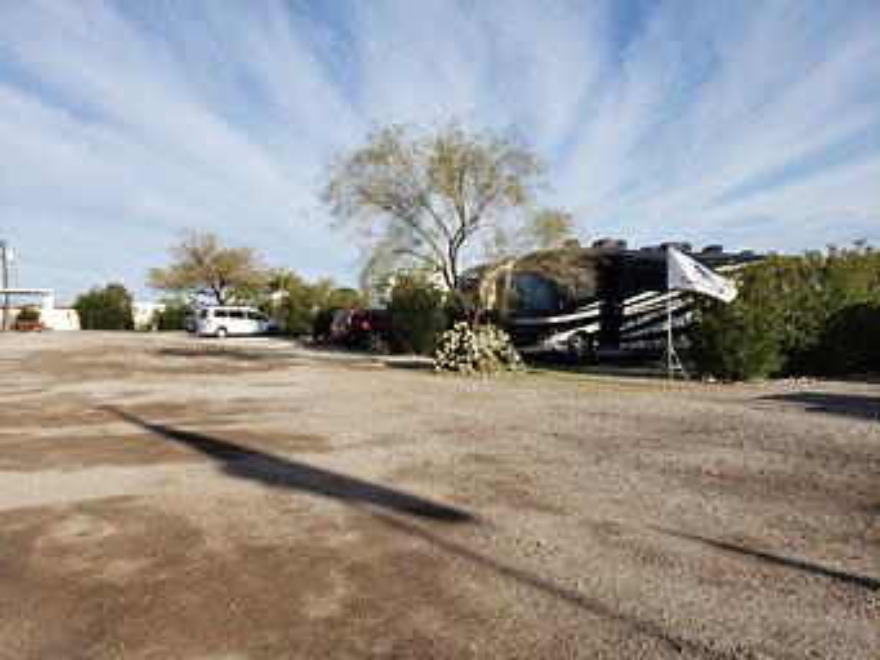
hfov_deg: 67.3
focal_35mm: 26
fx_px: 661
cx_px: 440
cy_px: 330
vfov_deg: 53.1
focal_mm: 4.3
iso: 50
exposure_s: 1/1370
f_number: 2.4
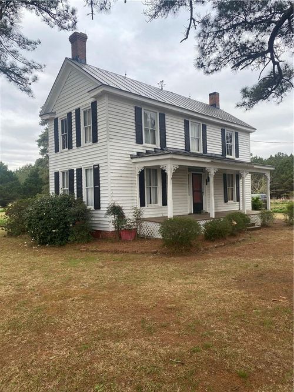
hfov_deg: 53.0
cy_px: 196
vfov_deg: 67.3
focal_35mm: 26
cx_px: 147
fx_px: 295
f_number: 1.8
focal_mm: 4.25
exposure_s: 1/571
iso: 32
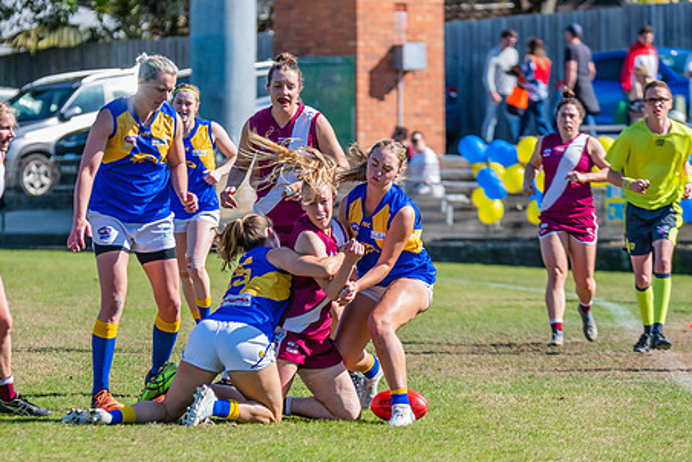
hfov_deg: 5.2
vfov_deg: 3.5
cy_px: 201
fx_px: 7674
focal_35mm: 399
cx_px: 207
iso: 800
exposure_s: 1/1600
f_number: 7.1
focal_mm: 280
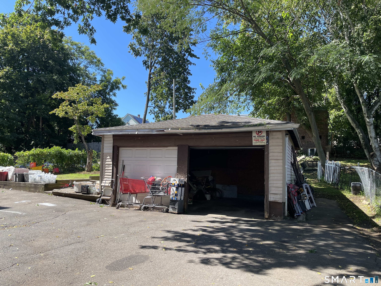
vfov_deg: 54.9
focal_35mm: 25
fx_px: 275
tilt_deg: +5.6
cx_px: 190
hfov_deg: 69.4
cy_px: 143
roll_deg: -1.5
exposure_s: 1/978
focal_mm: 5.1
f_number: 1.6
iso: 32
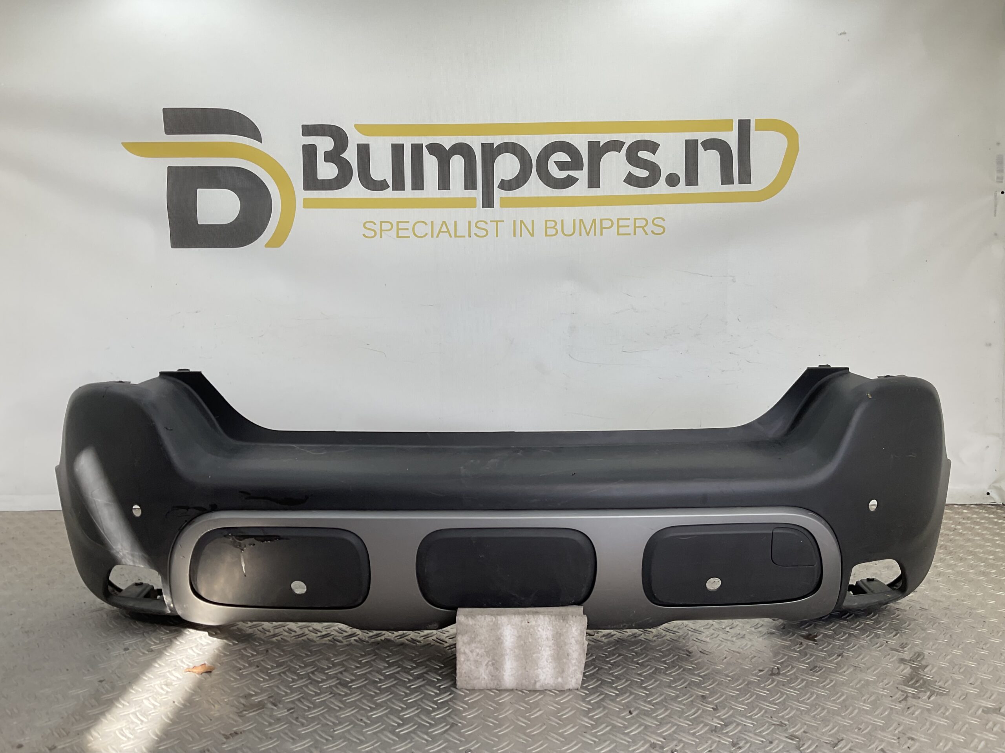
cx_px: 502
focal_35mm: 29
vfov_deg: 48.2
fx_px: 842
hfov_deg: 61.7
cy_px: 376
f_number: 1.8
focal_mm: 3
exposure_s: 1/202
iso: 16
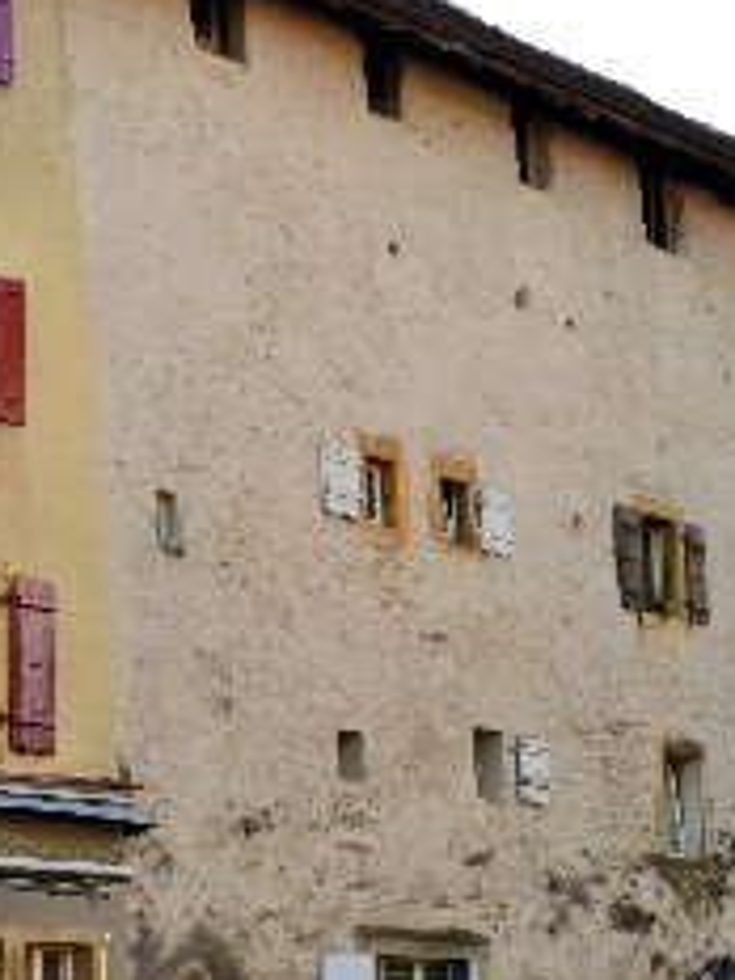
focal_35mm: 109
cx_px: 110
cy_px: 532
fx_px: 3086
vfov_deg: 18.0
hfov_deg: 13.5
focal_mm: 22
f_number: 8
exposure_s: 1/80
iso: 400
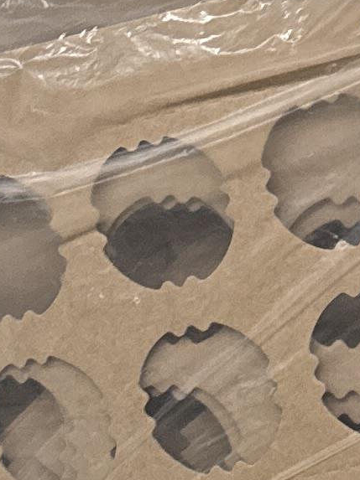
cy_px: -224
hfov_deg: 8.1
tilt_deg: -30.6
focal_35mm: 169
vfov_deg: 11.3
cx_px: 858
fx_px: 2346
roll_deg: -2.7
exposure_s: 1/60
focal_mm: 6.76
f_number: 1.78
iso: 250
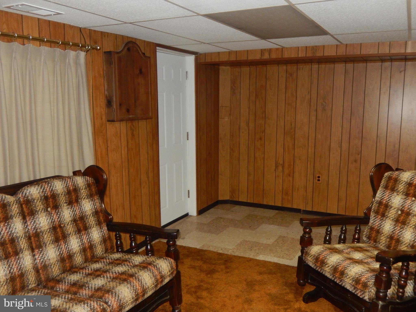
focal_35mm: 32
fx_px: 385
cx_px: 208
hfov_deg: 56.8
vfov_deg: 44.2
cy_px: 156
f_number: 3.8
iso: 450
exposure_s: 1/30
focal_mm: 5.7
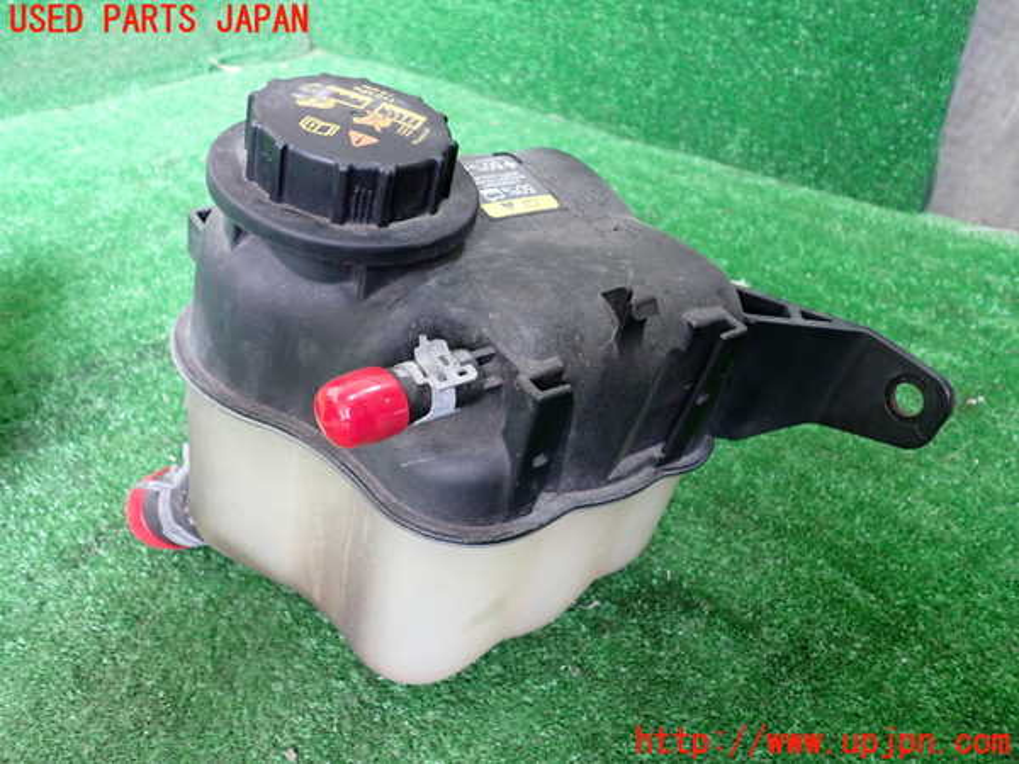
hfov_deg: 60.0
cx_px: 510
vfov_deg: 46.8
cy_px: 382
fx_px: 883
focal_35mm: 30
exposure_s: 1/30
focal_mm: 5.4
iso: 500
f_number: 2.3
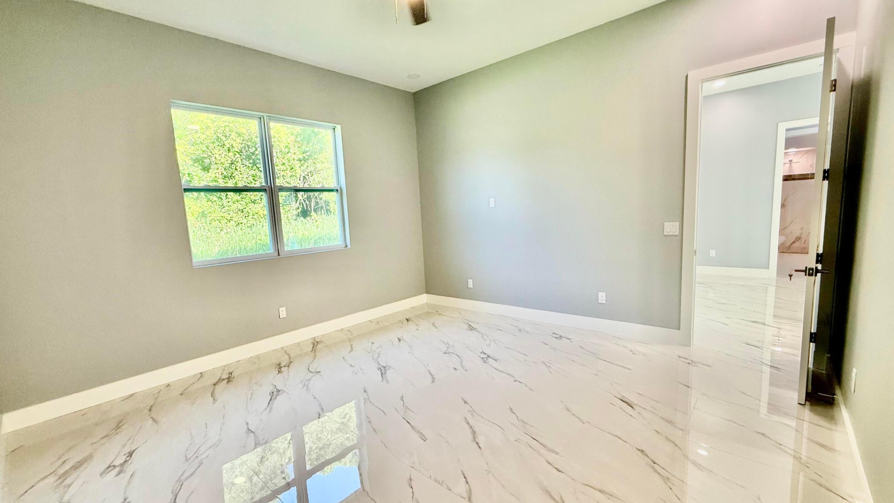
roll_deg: +3.0
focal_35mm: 16
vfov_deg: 67.1
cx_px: 434
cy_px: 262
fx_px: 379
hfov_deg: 99.3
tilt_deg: -6.9
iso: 160
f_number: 2.2
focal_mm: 2.22
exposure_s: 1/120
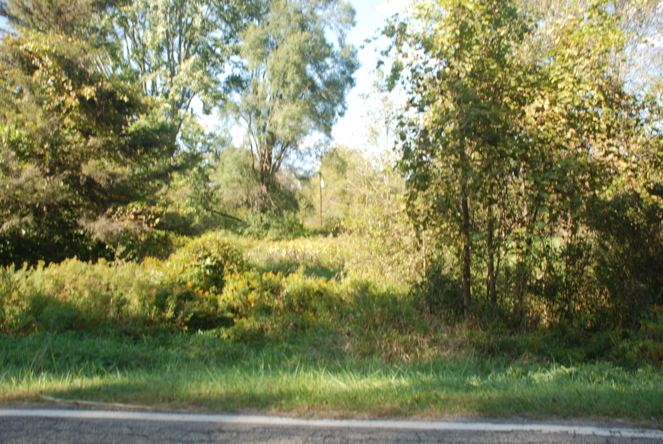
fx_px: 608
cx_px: 332
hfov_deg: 57.2
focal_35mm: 33
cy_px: 222
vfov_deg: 40.1
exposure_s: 1/100
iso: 100
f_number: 4.5
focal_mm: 22
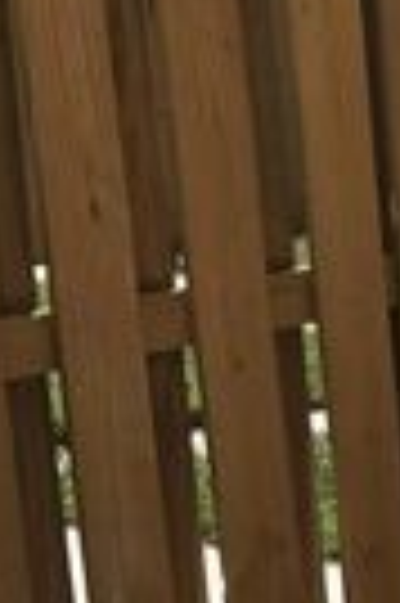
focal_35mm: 139
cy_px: 536
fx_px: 2322
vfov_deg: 14.6
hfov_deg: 9.1
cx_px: 876
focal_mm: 3.99
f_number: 1.8
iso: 20
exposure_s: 1/2740
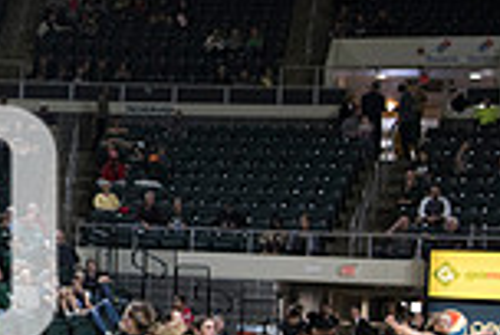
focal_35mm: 122
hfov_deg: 15.7
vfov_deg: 11.3
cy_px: 261
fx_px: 1698
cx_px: -191
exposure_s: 1/500
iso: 2000
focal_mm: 32
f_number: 3.5
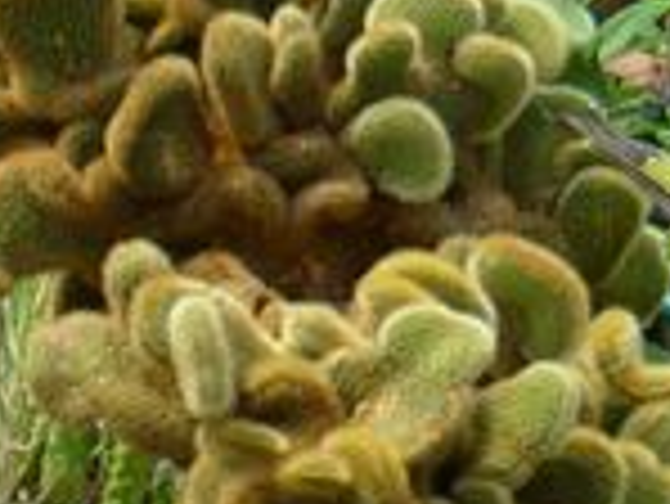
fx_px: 3429
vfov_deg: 8.2
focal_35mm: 177
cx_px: -346
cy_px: 724
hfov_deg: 10.7
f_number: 2.8
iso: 100
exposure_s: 1/320
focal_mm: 5.5
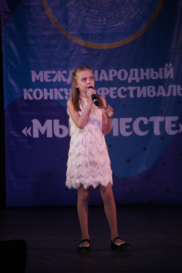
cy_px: 136
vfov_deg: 9.8
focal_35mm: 209
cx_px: 91
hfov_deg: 6.6
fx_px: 1585
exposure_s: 1/250
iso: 1600
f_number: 5.6
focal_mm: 209
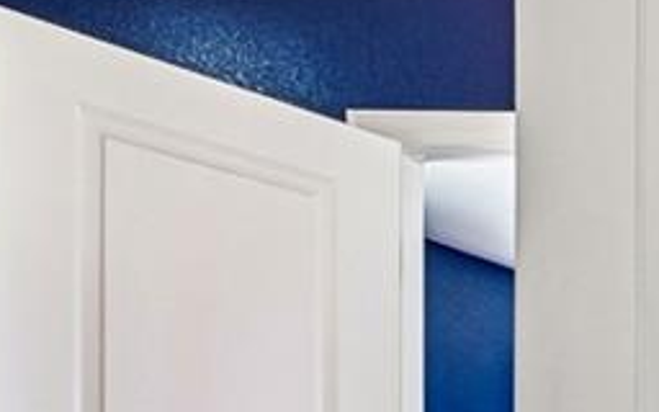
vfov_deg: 13.7
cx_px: 1534
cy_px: 633
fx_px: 1598
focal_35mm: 89
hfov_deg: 15.1
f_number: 11
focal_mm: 14
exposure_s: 1
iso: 400
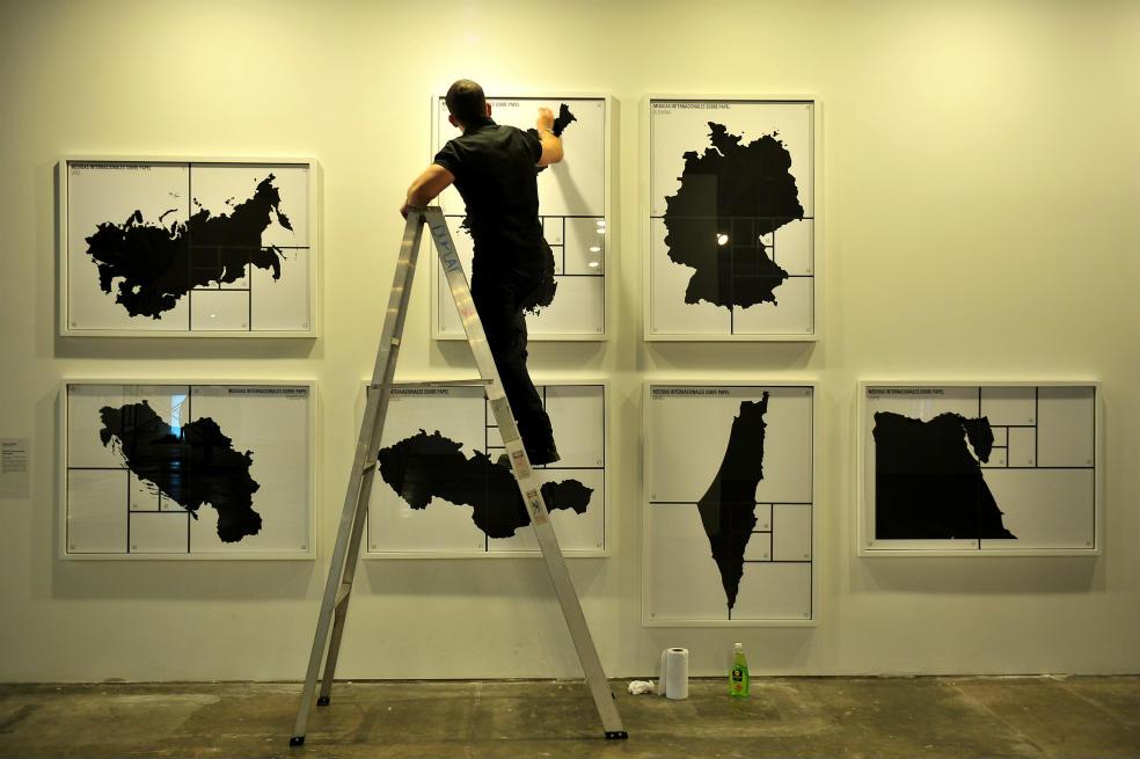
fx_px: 1076
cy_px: 380
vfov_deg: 38.8
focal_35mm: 34
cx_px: 570
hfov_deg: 55.8
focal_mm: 34
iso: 1000
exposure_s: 1/80
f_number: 2.8
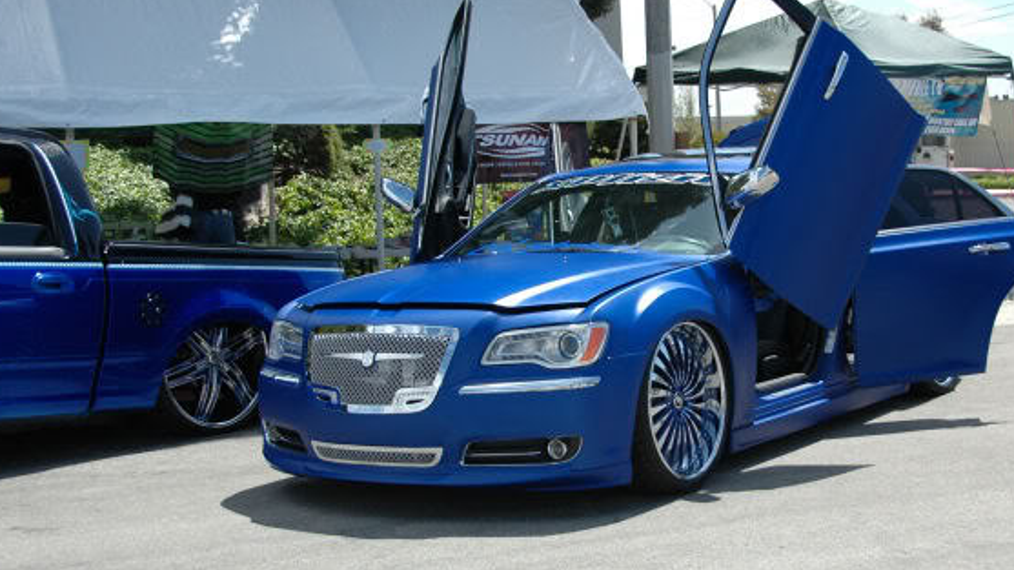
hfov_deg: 36.5
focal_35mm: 57
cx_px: 615
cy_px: 299
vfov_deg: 21.1
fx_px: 1532
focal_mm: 28
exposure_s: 1/1250
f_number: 4
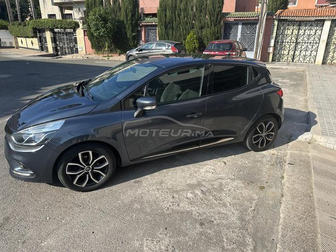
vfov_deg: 56.8
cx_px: 168
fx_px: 233
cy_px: 126
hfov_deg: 71.6
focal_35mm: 24
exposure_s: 1/2732
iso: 80
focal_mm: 6.86
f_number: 1.78
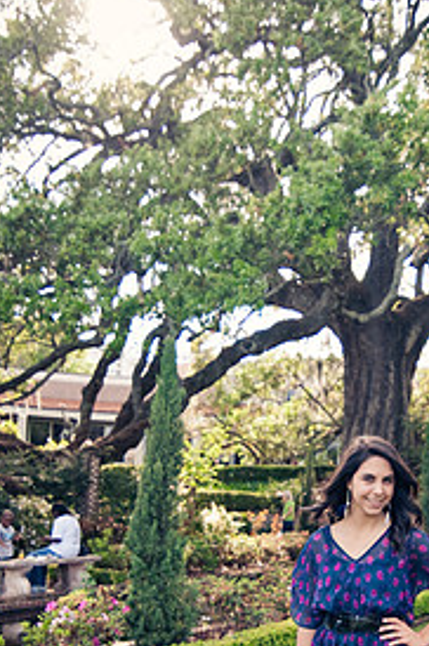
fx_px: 824
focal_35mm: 46
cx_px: 338
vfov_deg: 42.1
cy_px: 439
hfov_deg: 28.6
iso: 320
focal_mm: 28
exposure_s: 1/800
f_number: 2.8
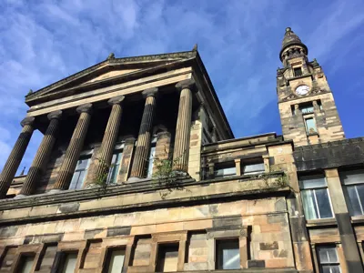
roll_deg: -6.6
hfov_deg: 58.4
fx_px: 326
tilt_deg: +38.0
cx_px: 182
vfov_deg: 45.4
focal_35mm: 31
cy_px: 136
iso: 25
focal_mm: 3.3
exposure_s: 1/799
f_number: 2.4
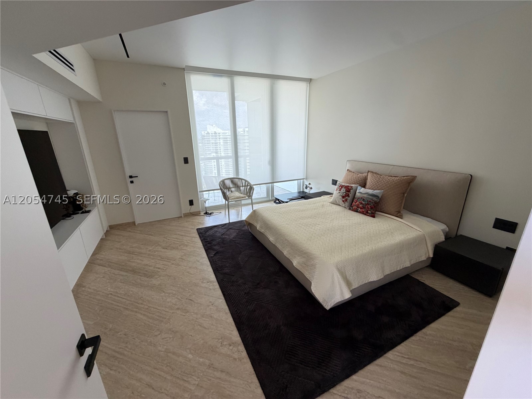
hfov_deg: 102.1
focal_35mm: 14
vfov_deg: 85.7
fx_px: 215
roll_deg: +0.9
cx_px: 266
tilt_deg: -17.8
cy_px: 200
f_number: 2.2
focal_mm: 2.22
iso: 250
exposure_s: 1/121
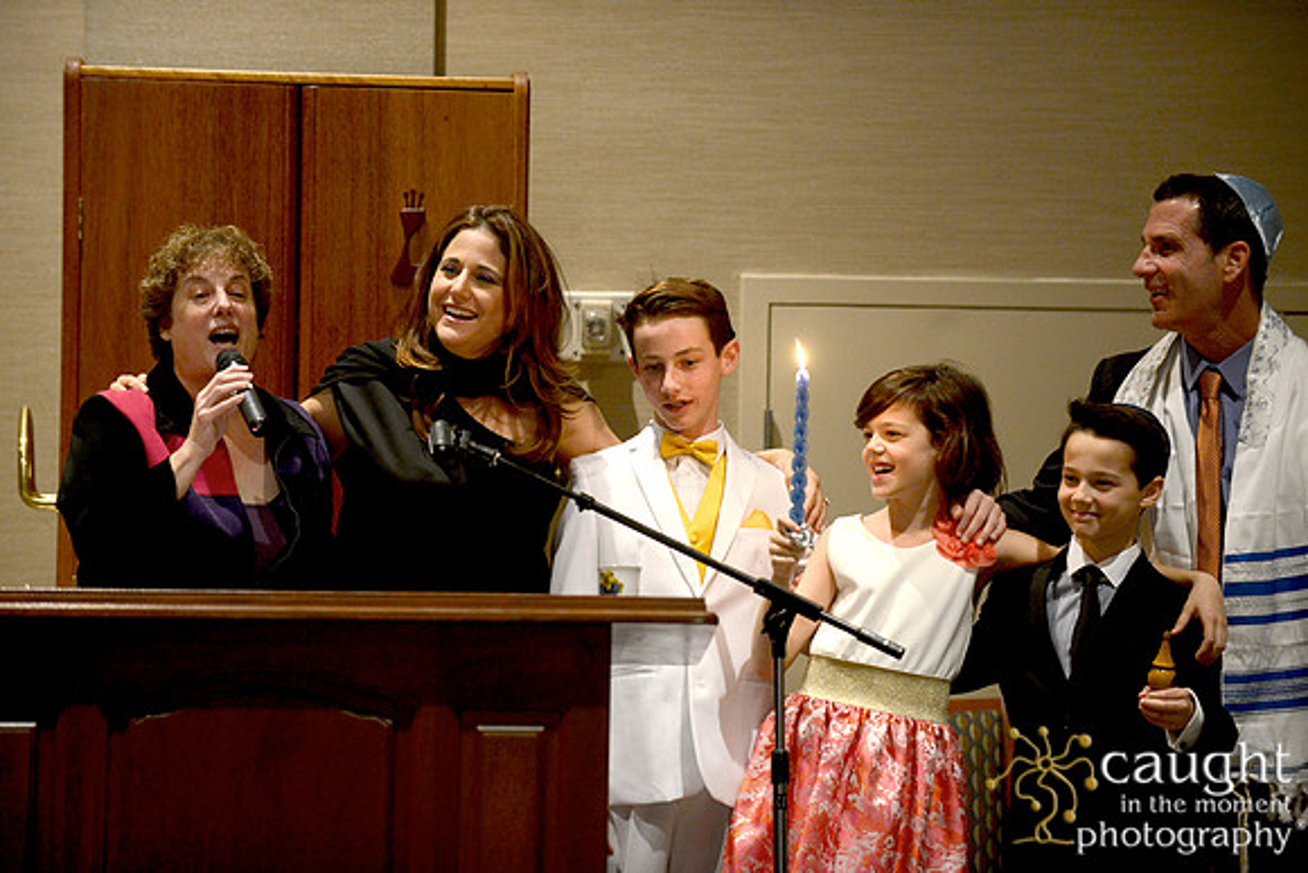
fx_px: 6541
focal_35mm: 180
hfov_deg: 11.4
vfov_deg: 7.6
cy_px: 436
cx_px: 654
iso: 2500
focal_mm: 180
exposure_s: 1/125
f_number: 2.8
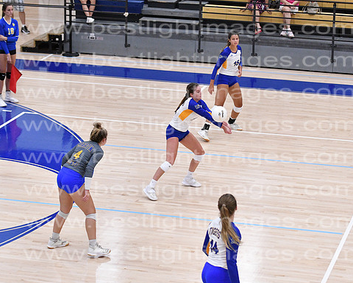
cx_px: 190
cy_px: 142
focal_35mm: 128
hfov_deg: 15.1
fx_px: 1333
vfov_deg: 12.1
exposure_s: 1/1000
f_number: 3.2
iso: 6400
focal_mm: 75
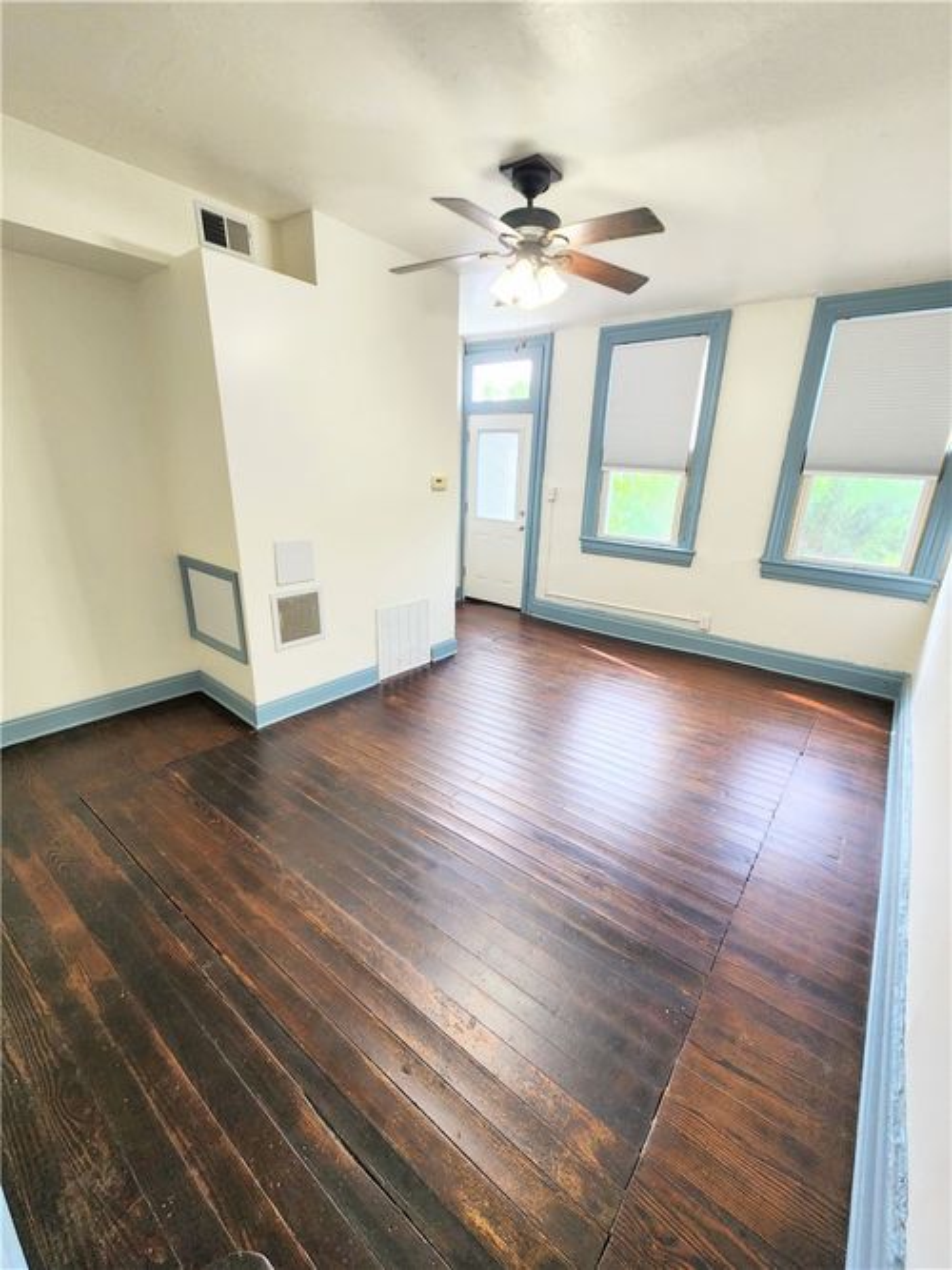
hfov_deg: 89.9
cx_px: 476
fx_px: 477
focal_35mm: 13
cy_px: 635
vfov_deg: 106.2
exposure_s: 1/60
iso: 160
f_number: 2.2
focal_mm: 2.2
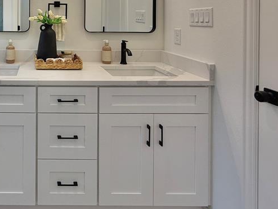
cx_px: 38
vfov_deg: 43.6
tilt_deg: +0.3
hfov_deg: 55.1
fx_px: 233
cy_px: 16
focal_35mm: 29
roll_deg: -0.1
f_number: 2.2
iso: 64
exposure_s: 1/155
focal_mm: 2.22
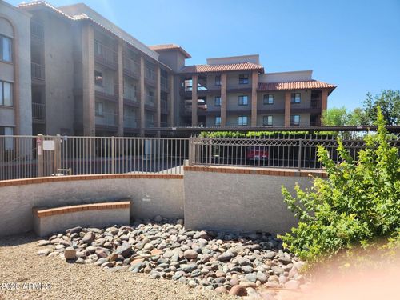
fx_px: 266
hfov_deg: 73.9
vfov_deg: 58.9
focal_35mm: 23
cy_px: 150
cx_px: 200
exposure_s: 1/937
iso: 20
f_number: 1.8
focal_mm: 5.4
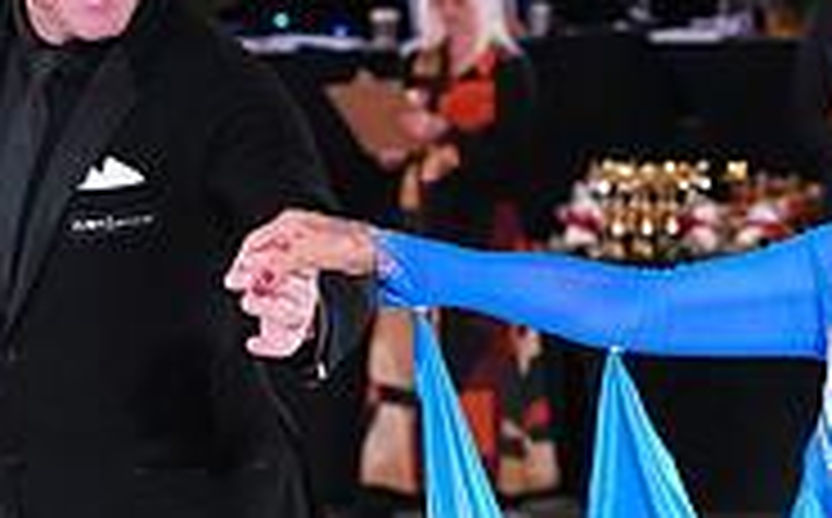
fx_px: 5071
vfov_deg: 5.8
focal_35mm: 224
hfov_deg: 9.4
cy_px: 694
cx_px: 681
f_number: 5
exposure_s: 1/400
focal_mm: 70
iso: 8000
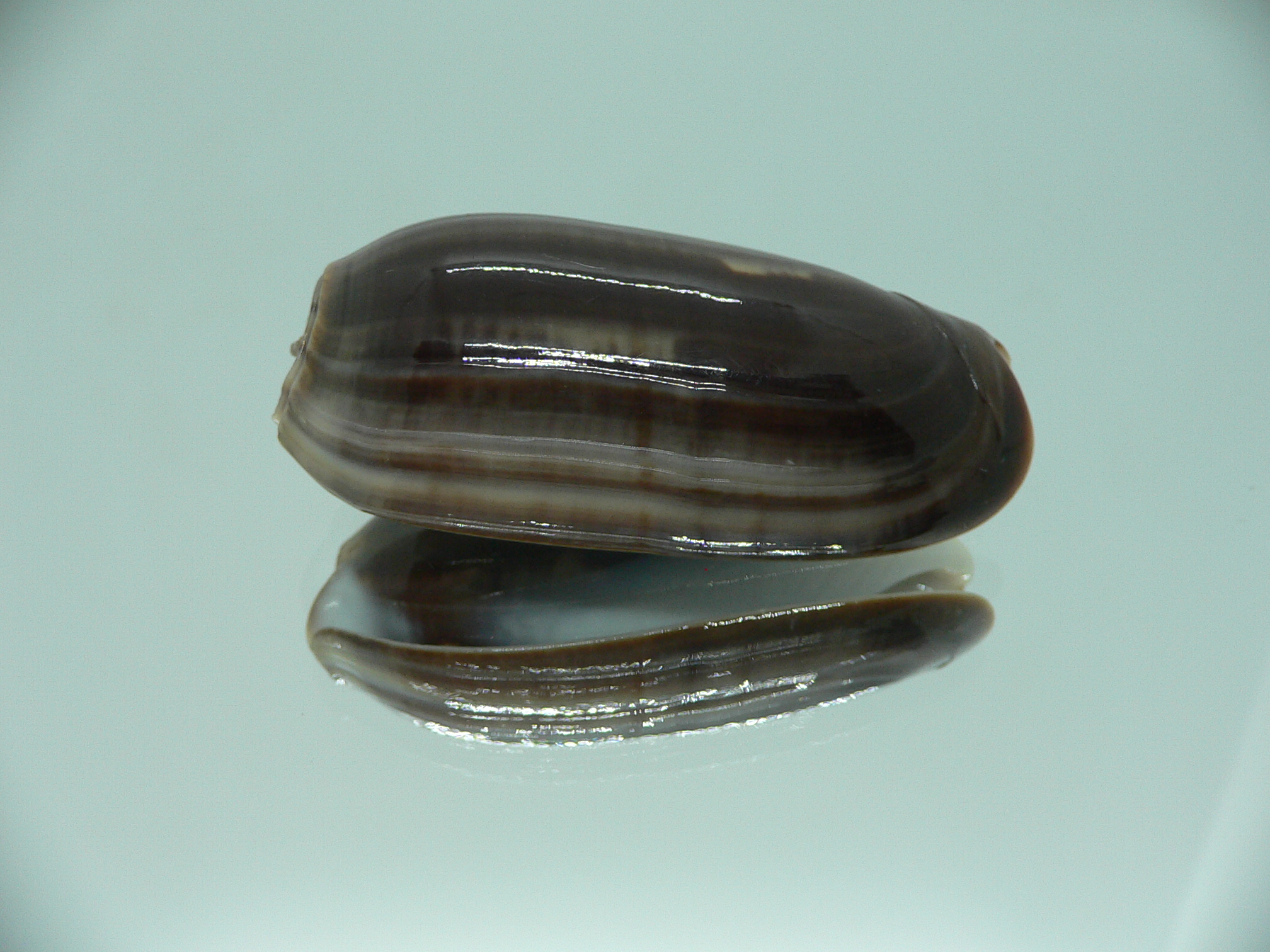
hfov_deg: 52.6
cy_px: 476
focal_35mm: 35
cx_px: 635
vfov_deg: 40.7
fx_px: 1284
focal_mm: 4.6
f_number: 2.8
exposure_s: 1/60
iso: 100
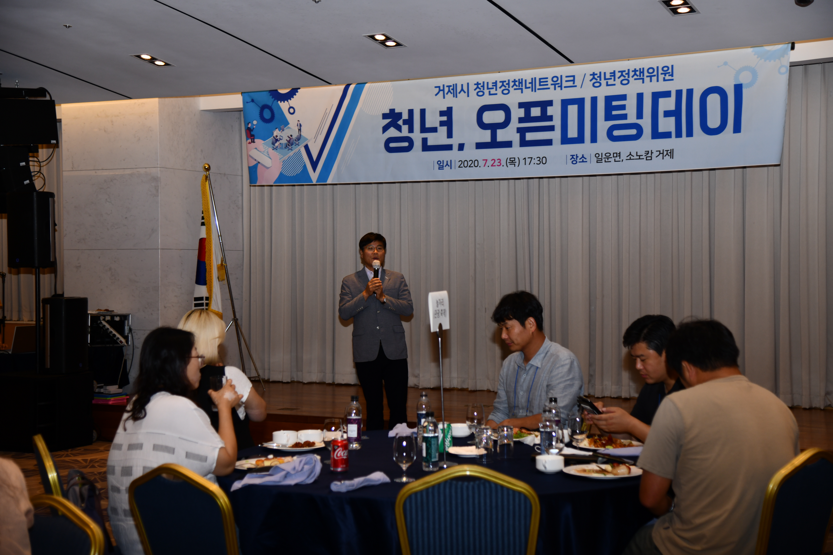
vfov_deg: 24.6
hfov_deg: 36.2
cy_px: 278
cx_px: 416
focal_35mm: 55
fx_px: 1273
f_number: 4
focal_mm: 55
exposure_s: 1/250
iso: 400
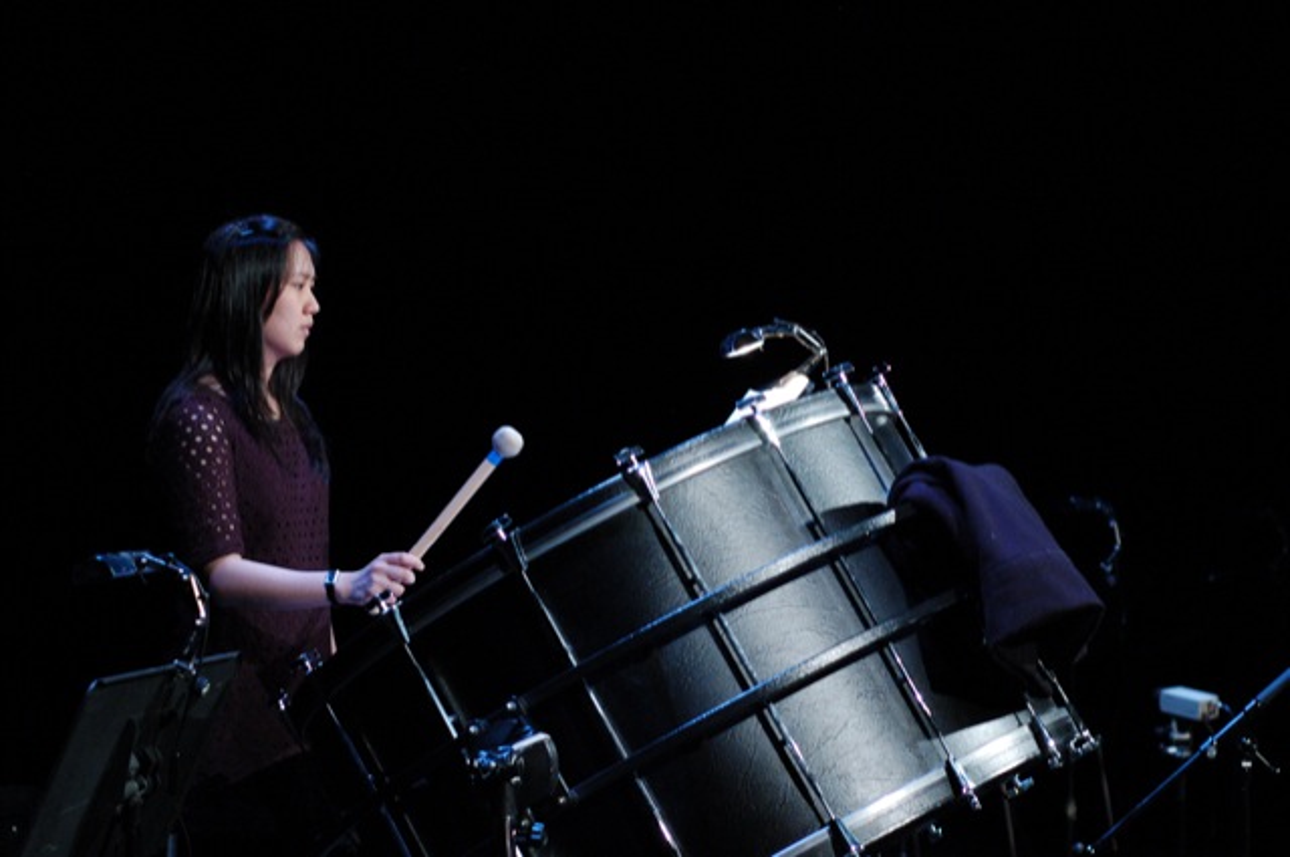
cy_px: 428
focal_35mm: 75
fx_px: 2684
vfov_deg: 18.1
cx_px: 645
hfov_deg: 27.0
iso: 1600
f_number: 3.5
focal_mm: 50
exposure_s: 1/50
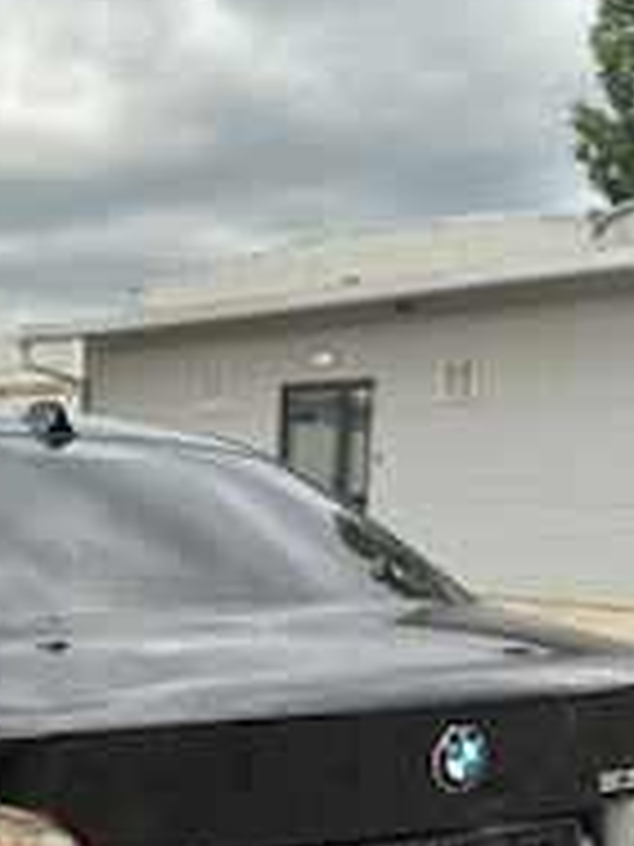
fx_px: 1245
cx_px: 99
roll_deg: -0.6
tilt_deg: -6.1
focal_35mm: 51
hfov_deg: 27.8
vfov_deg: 36.8
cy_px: 612
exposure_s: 1/495
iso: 100
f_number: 1.78
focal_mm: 6.76
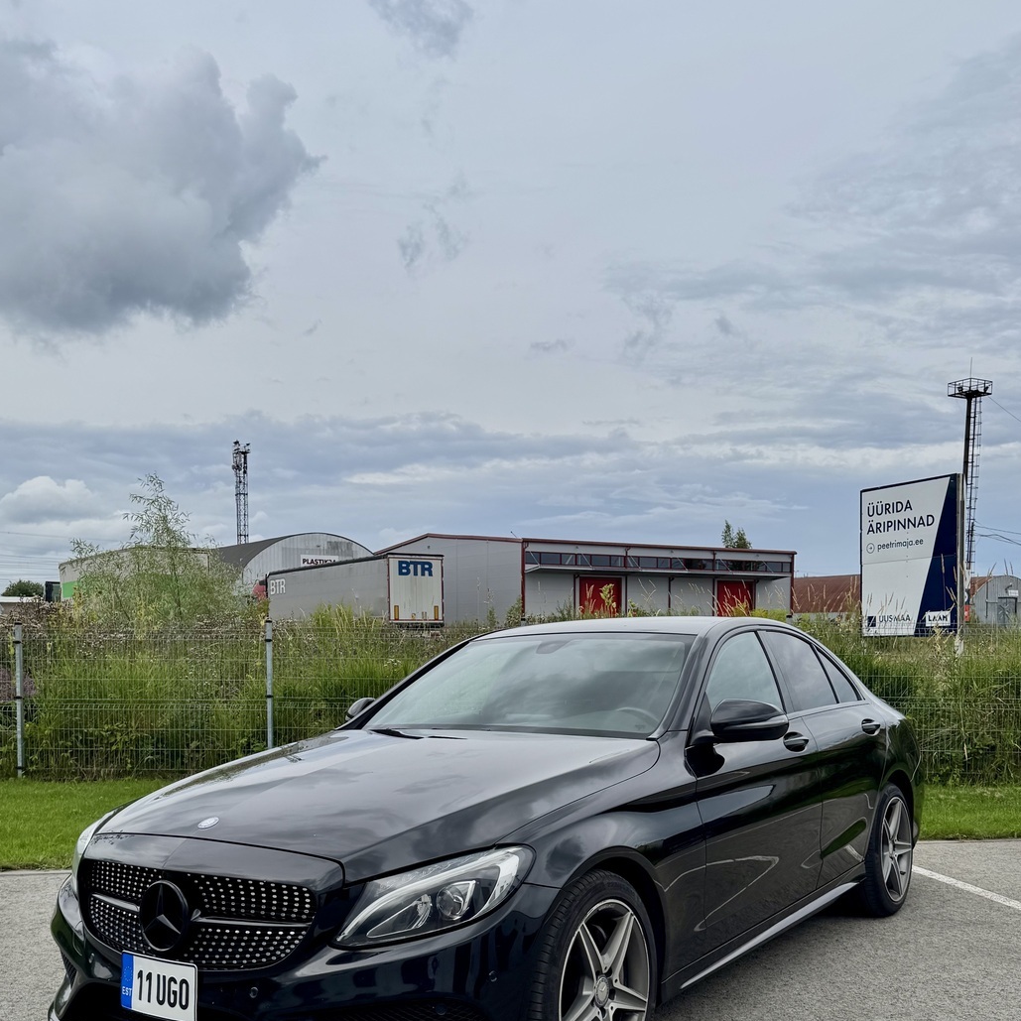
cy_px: 691
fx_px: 1101
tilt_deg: -2.8
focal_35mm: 33
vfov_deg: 48.8
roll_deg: -0.4
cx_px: 508
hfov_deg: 49.7
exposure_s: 1/1923
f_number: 1.78
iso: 80
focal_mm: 6.76
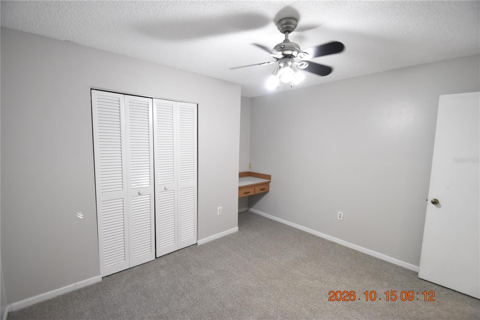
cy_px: 160
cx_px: 240
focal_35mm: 15
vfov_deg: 77.3
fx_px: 200
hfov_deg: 100.4
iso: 1800
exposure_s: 1/60
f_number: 3.5
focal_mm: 10
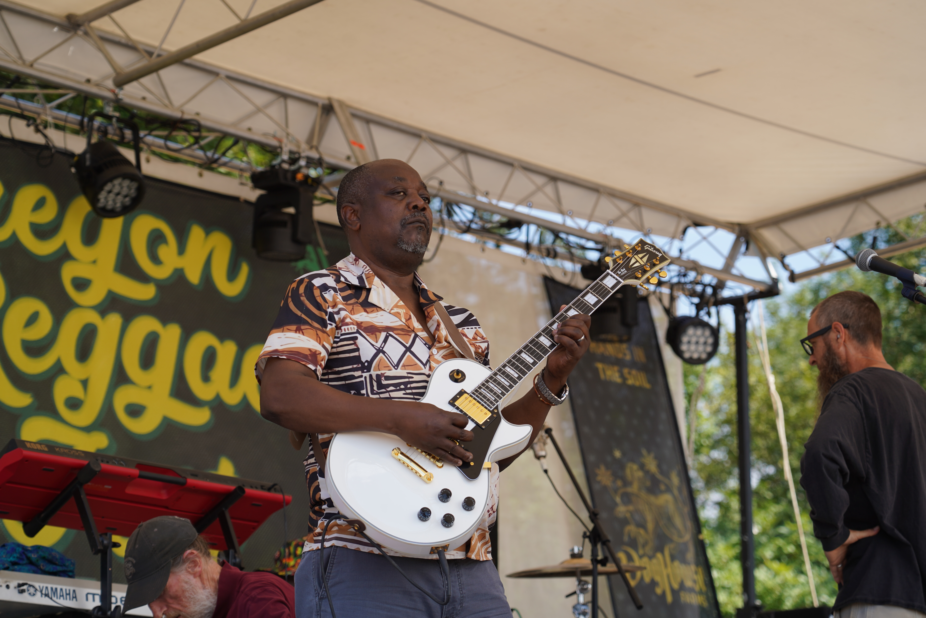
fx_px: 2701
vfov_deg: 13.0
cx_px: 463
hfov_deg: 19.5
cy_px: 309
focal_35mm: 105
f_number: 5
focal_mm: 105
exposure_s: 1/250
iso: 100
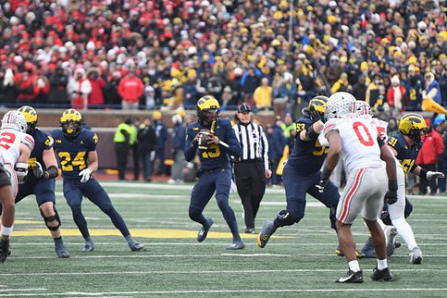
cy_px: 158
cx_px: 209
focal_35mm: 360
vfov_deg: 3.8
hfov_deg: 5.7
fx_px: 4470
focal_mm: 200
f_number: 2.8
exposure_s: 1/1000
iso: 800
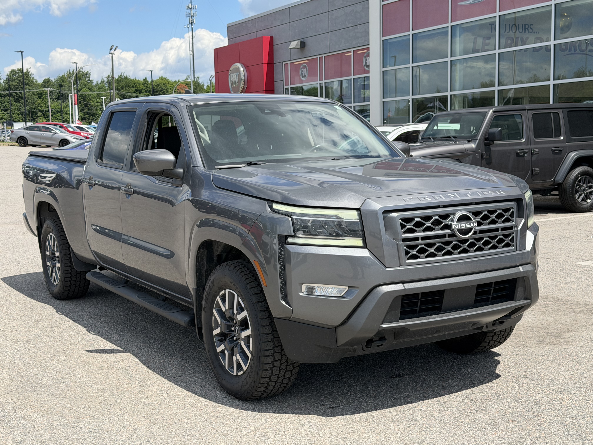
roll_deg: +0.4
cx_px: 296
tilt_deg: -5.7
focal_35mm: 48
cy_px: 222
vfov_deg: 30.3
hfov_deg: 39.7
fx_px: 822
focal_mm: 6.76
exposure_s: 1/3096
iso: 64
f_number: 1.78
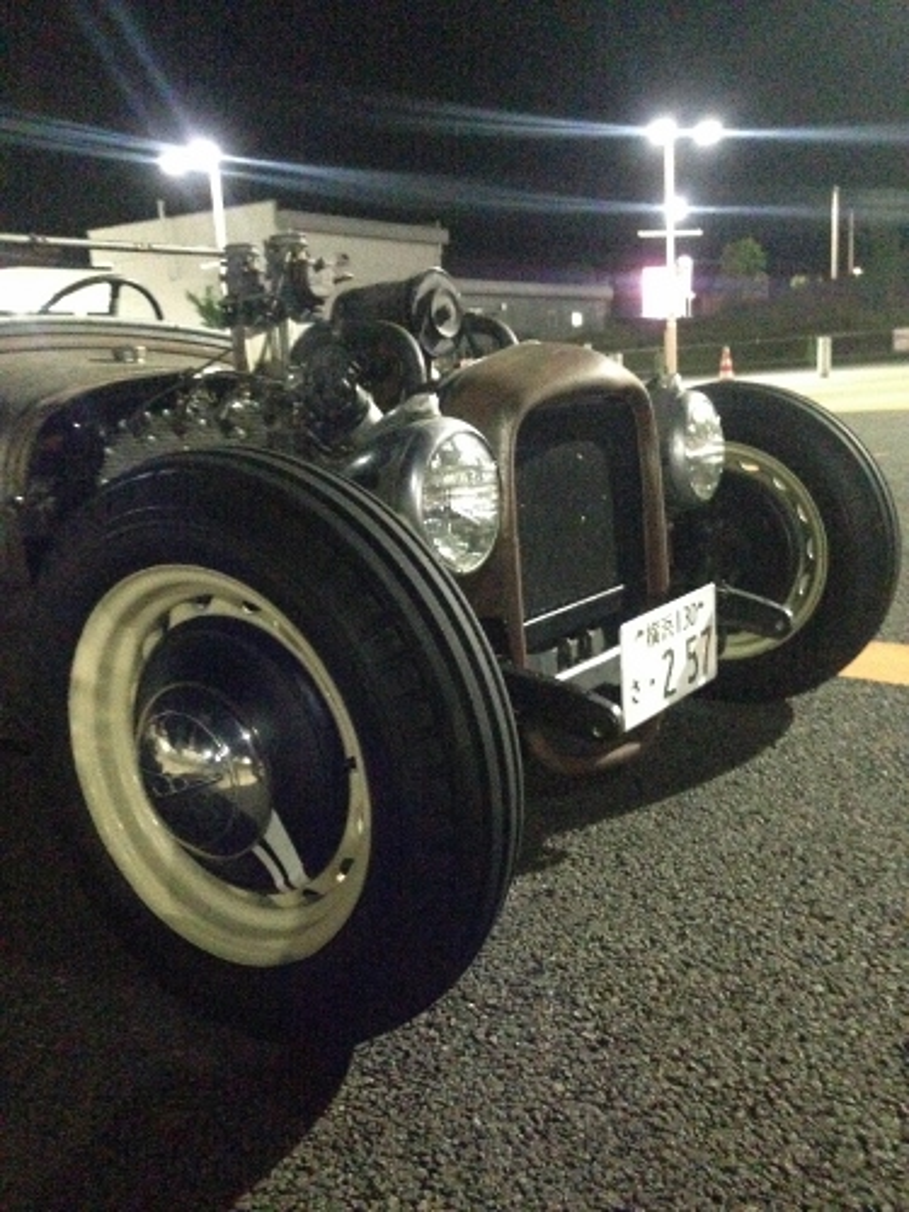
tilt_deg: -9.7
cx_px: 454
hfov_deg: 42.9
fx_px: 1155
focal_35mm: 33
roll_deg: +2.2
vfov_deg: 55.4
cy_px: 606
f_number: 2.4
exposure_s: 1/15
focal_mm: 4.12
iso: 2000
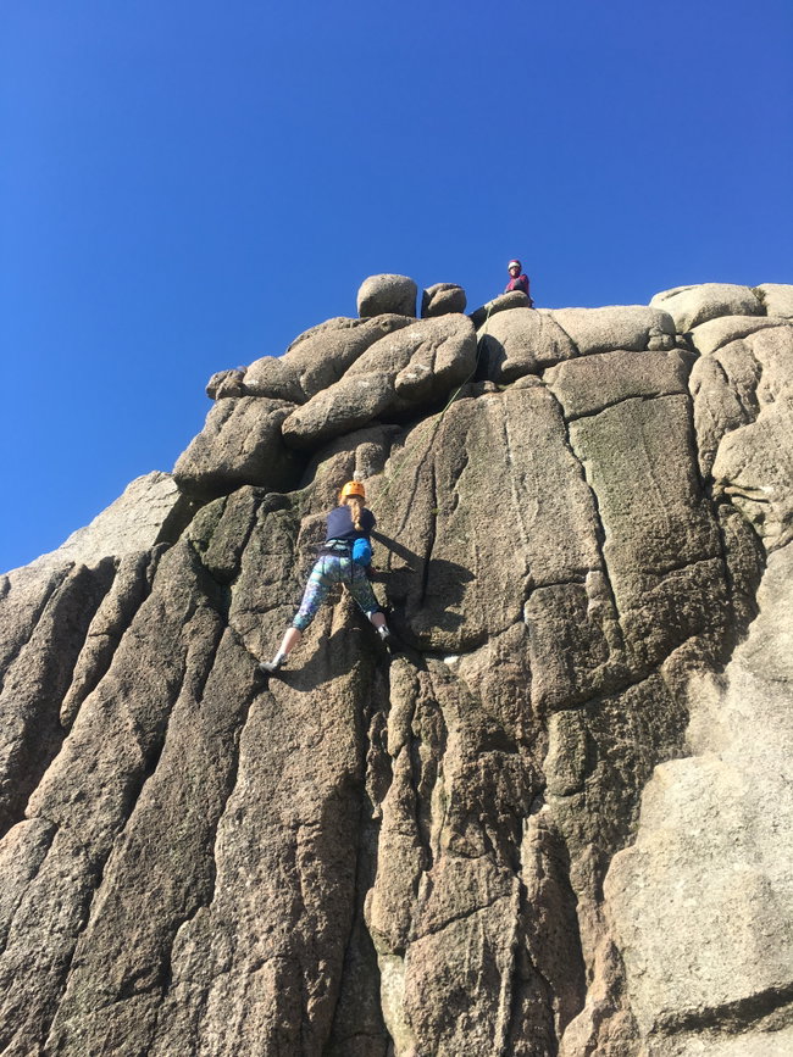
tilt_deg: +40.4
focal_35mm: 29
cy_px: 528
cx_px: 396
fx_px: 886
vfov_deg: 61.7
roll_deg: -2.8
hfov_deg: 48.2
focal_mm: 4.15
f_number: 2.2
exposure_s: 1/668
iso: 25
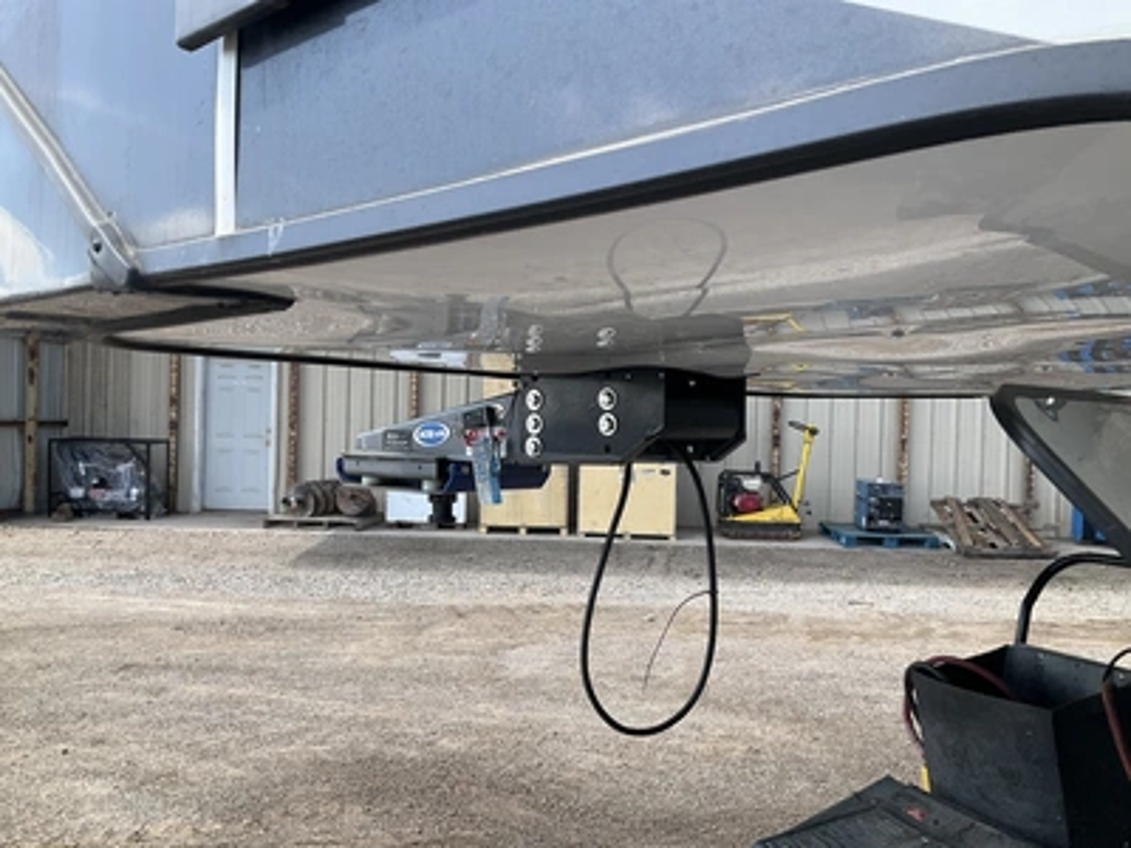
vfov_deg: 48.2
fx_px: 948
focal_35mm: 29
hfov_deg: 61.7
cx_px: 566
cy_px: 424
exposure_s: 1/491
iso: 25
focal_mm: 3
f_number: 1.8
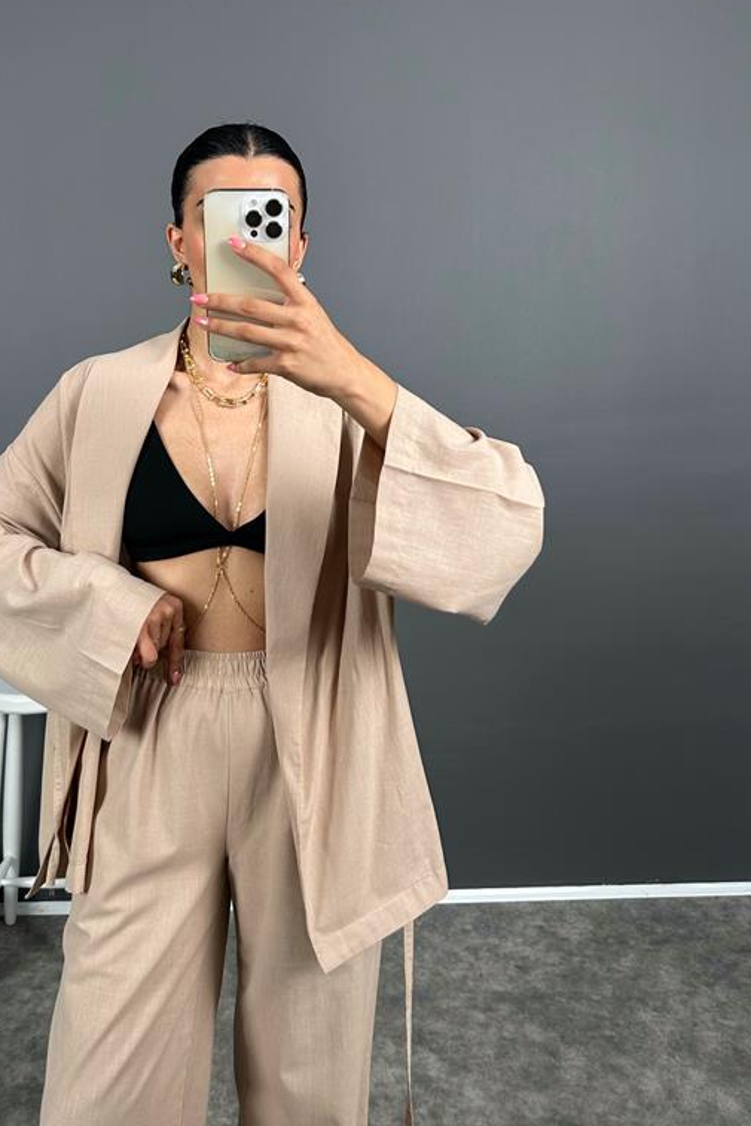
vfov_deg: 59.9
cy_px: 469
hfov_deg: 41.9
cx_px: 268
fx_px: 970
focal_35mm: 31
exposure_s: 1/121
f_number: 1.78
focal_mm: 6.86
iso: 100
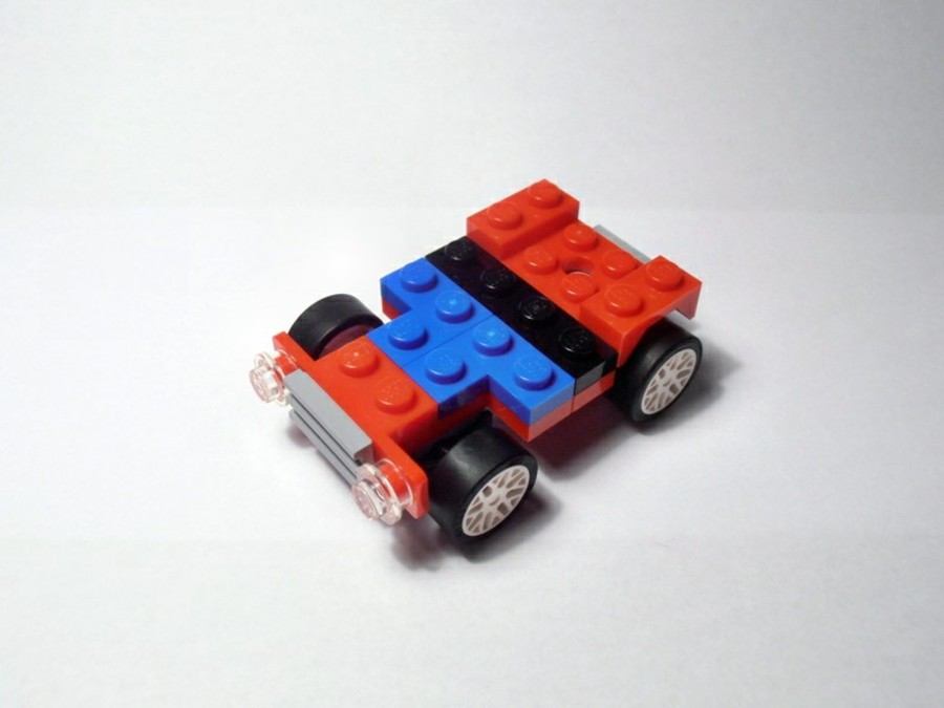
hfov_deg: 50.1
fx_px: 1009
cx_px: 472
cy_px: 354
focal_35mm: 37
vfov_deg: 38.7
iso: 80
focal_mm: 6.61
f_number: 3.9
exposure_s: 1/50
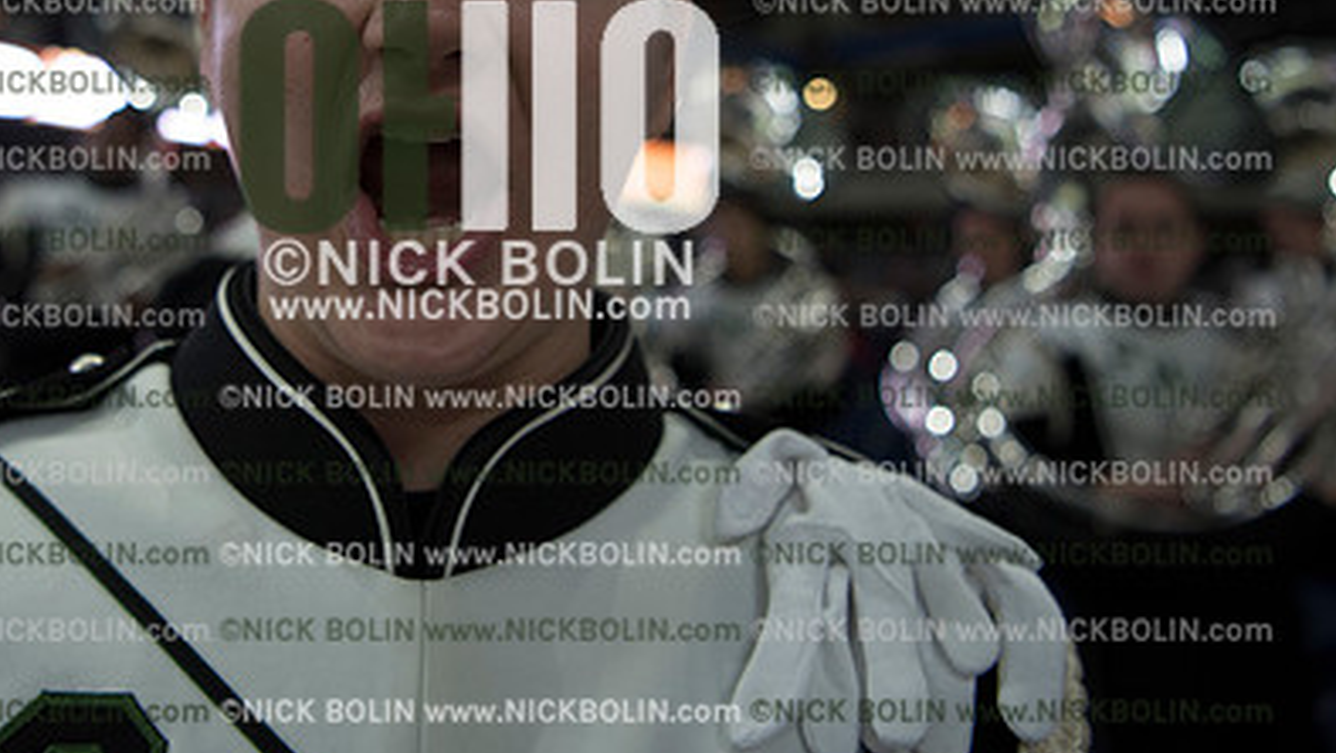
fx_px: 1311
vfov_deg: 31.3
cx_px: 478
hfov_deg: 53.2
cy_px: 161
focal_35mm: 37
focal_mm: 24
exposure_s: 1/320
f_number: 2.8
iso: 1250
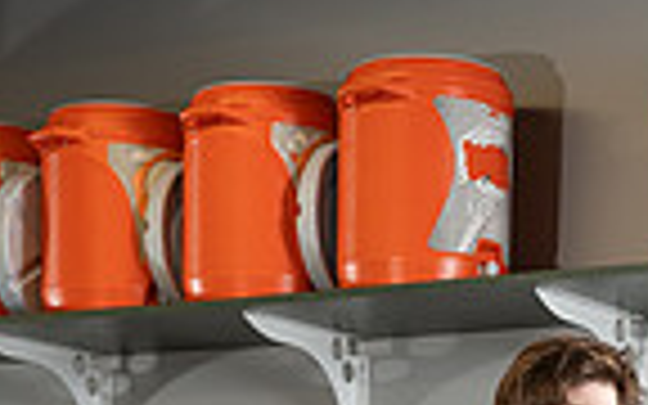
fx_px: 2031
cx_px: 490
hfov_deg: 18.0
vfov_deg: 10.0
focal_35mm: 115
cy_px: 958
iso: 800
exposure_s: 1/250
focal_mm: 36
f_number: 7.1
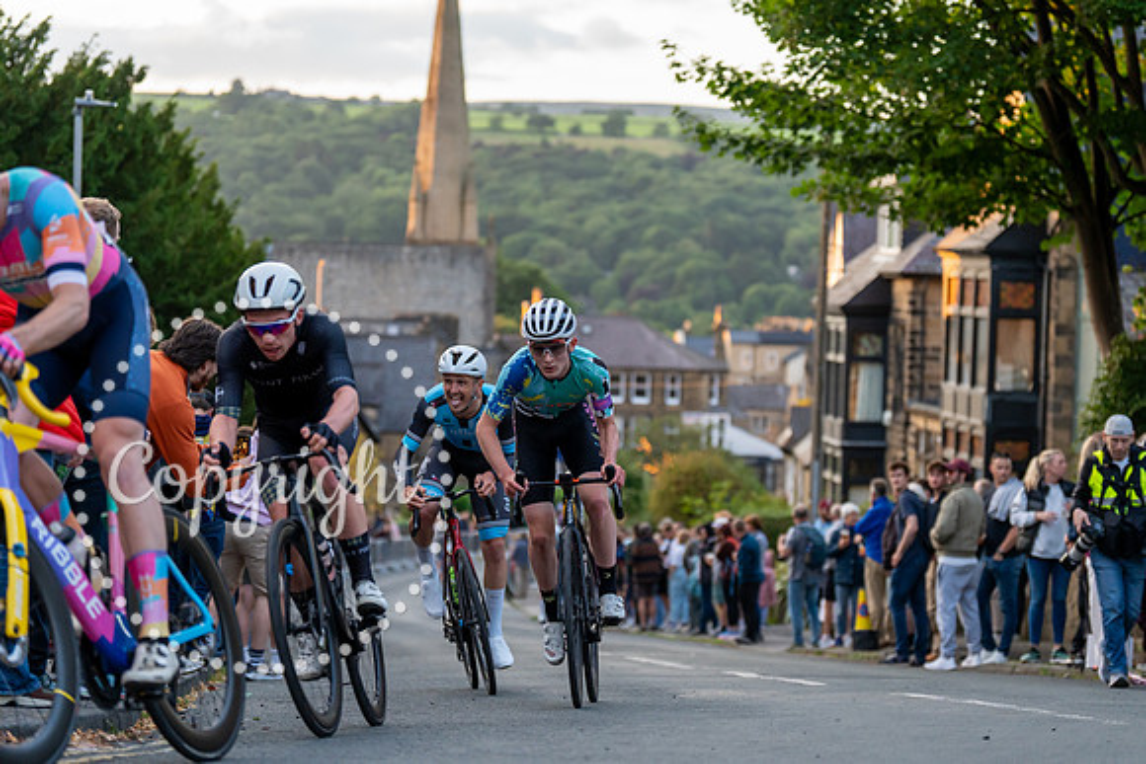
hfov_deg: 21.7
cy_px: 382
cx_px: 573
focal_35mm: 94
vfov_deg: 14.6
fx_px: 2993
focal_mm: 94
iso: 2000
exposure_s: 1/1000
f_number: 2.8
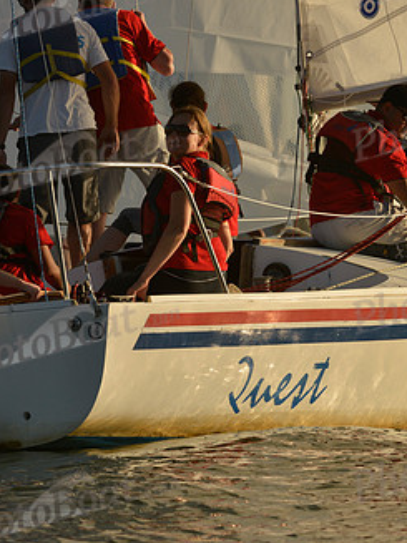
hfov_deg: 4.4
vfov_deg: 5.8
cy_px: 228
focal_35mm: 341
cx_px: 267
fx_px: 5349
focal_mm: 200
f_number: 8
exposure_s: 1/1000
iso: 200
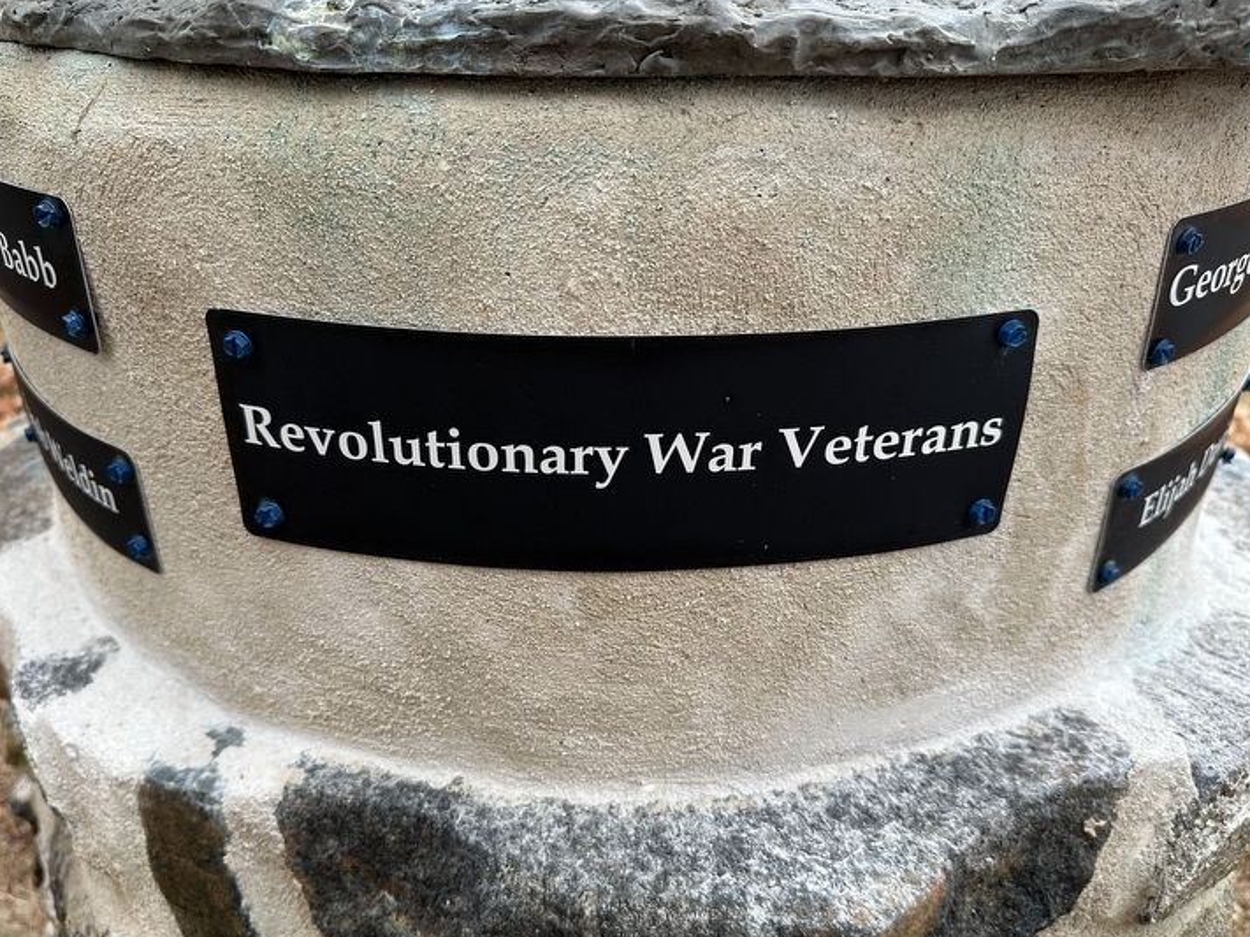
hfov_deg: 65.3
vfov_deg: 51.3
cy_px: 489
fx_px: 975
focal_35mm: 27
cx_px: 617
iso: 80
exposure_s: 1/467
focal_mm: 6.86
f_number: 1.78
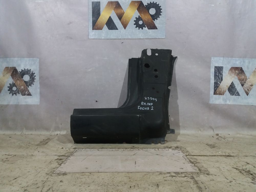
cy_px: 96
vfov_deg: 49.7
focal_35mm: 28
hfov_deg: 63.4
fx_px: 207
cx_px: 128
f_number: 1.9
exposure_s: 1/33
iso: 160
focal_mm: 3.7
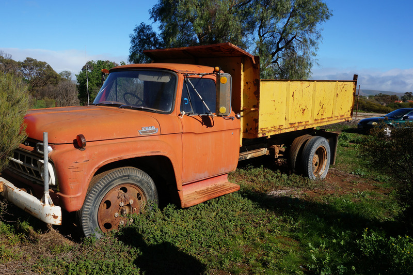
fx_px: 361
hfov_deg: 59.5
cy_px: 138
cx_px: 206
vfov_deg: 41.6
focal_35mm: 32
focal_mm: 21
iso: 100
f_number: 13
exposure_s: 1/125
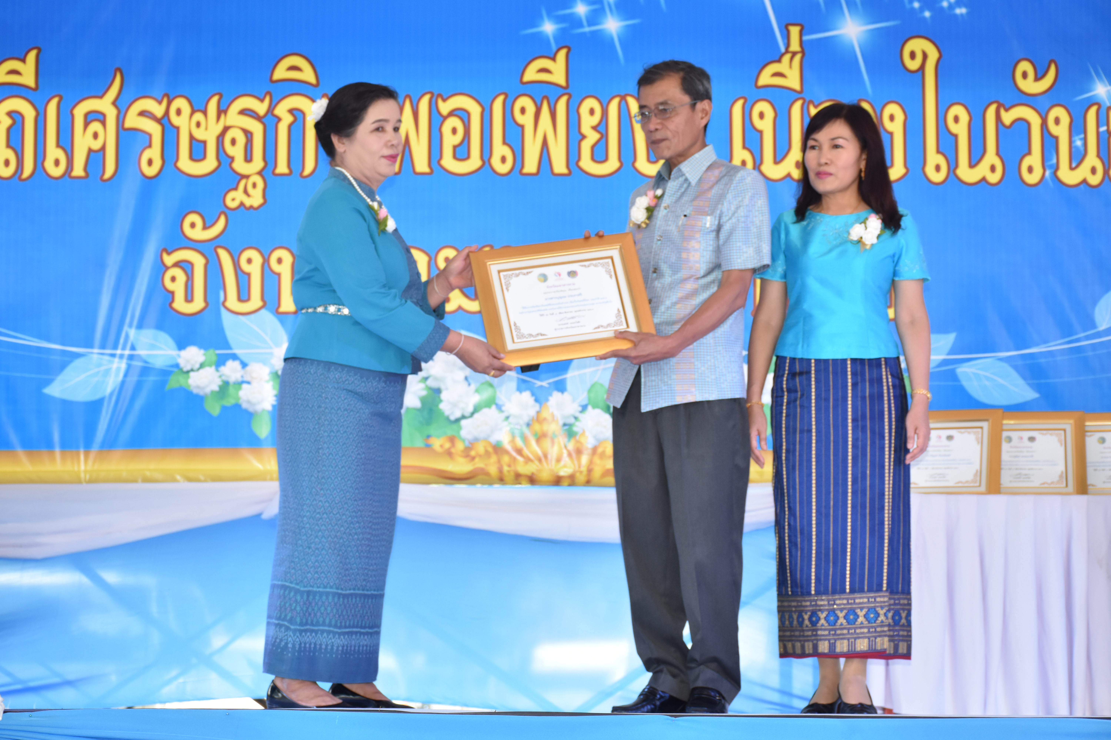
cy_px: 370
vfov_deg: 17.5
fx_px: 2407
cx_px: 556
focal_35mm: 78
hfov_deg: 26.0
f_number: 7.1
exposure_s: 1/200
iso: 800
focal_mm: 52
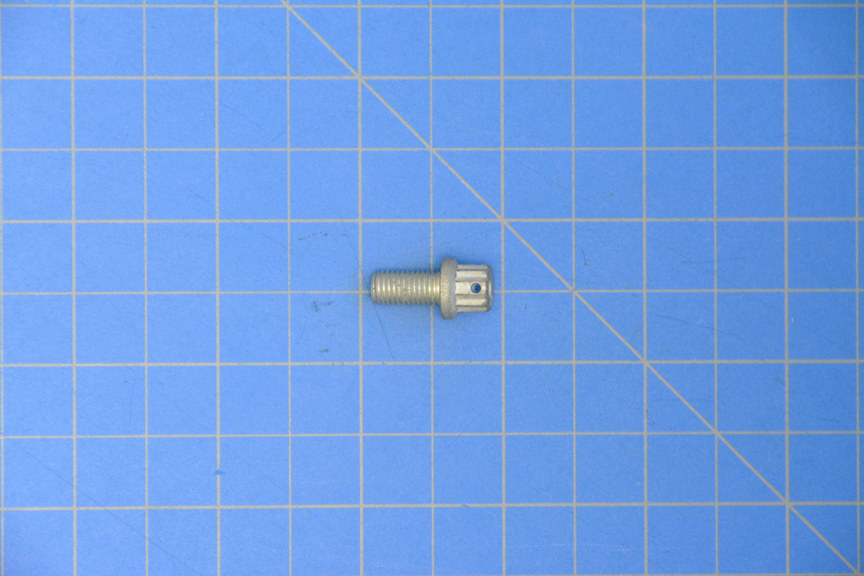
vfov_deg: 4.6
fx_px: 7200
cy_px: 288
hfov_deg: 6.9
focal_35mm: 300
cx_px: 432
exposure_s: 1/8
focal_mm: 200
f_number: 8
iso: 6400
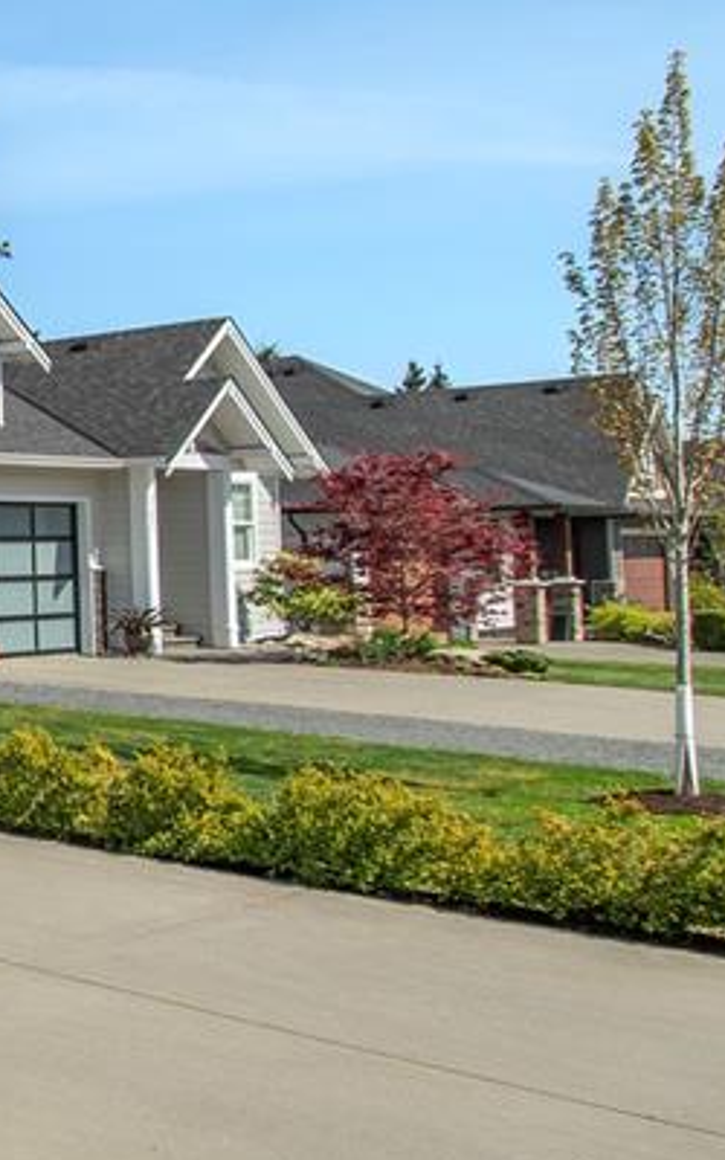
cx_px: -728
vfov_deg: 42.6
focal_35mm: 47
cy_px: 516
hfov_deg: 18.3
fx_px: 1486
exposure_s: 1/640
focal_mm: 12
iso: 160
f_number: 8
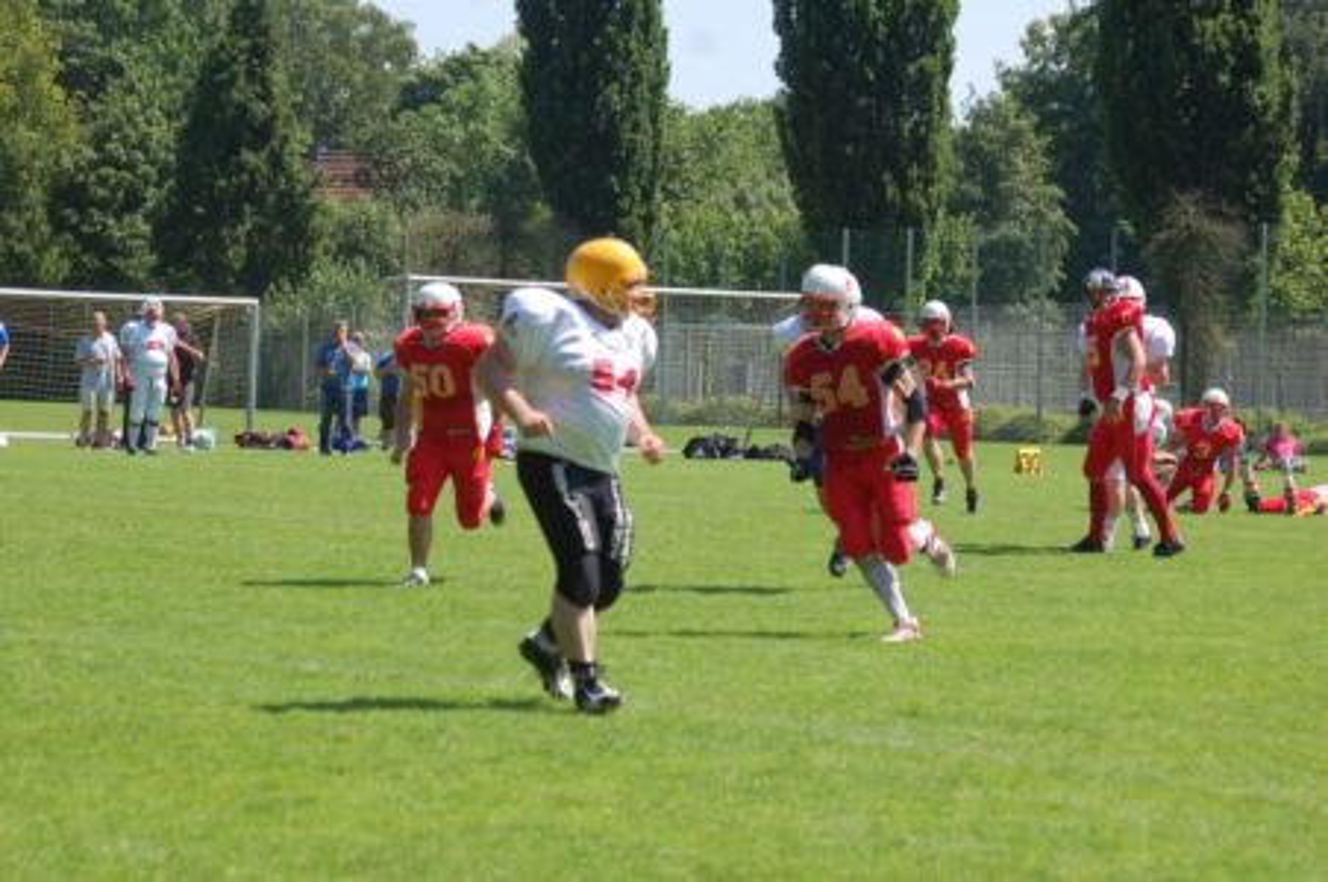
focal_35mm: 150
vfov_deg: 9.1
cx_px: 664
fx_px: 5525
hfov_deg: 13.7
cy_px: 441
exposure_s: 1/640
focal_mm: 100
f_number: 6.3
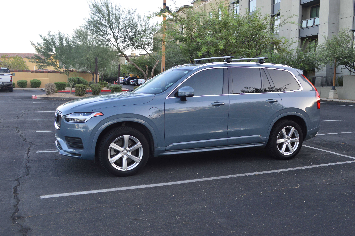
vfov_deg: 36.8
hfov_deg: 53.2
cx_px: 178
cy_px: 118
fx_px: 355
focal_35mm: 36
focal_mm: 24
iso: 400
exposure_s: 1/80
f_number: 8
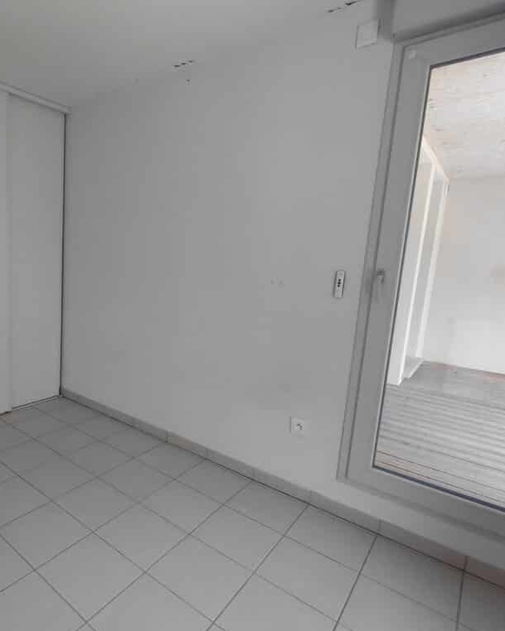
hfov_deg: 61.7
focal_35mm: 21
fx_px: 393
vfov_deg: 77.7
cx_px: 125
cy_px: 317
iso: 64
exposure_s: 1/60
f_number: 2.2
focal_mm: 1.64
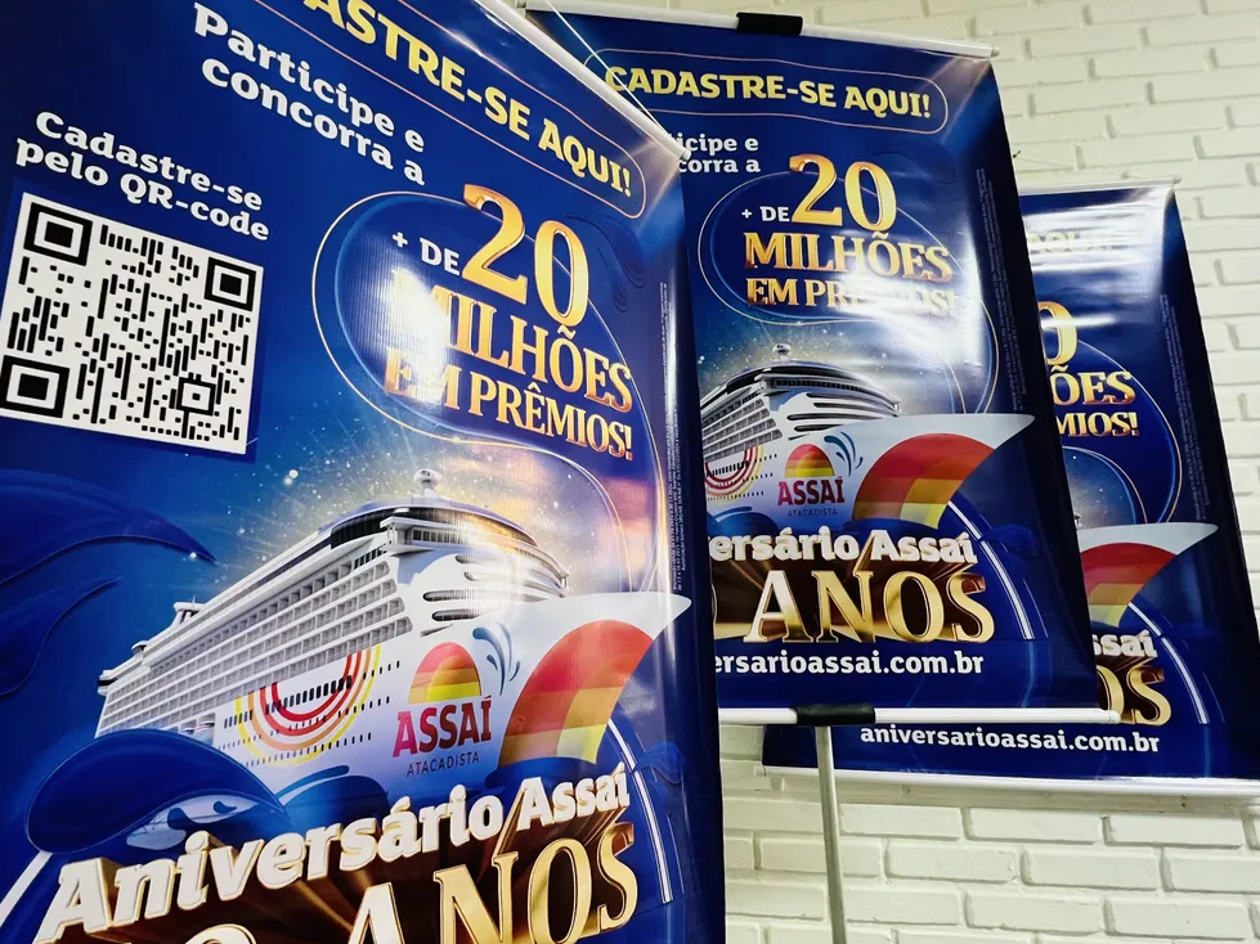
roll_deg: +1.2
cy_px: 500
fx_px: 619
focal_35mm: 17
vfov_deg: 74.6
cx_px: 526
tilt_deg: +10.1
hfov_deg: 90.2
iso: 400
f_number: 1.8
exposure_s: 1/60
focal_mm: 1.57
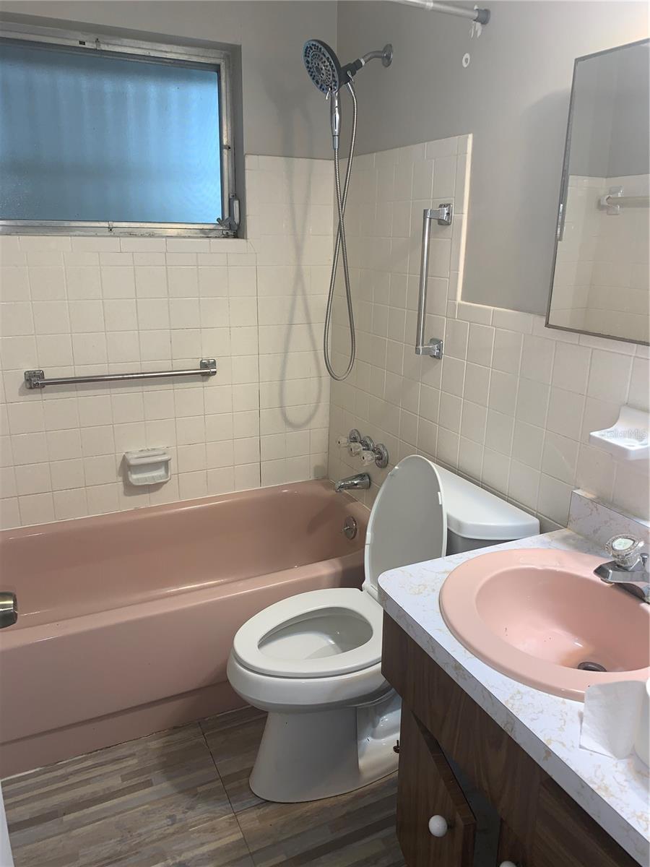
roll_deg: -0.5
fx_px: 651
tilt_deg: -17.7
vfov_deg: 67.3
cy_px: 434
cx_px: 325
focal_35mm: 26
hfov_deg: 53.1
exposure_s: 1/22
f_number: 1.8
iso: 25
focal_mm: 4.25
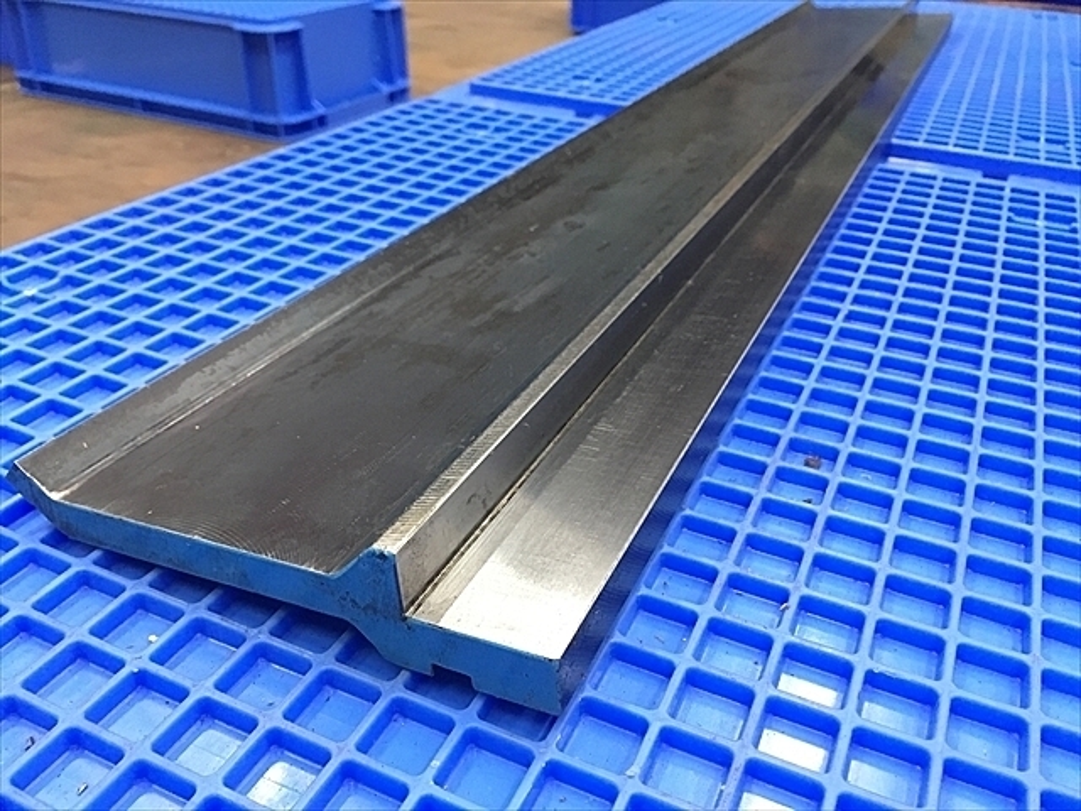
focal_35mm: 29
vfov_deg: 48.2
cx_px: 540
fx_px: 906
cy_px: 406
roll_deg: -1.2
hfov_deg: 61.7
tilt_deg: -31.4
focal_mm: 4.15
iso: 200
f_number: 2.2
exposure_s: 1/30
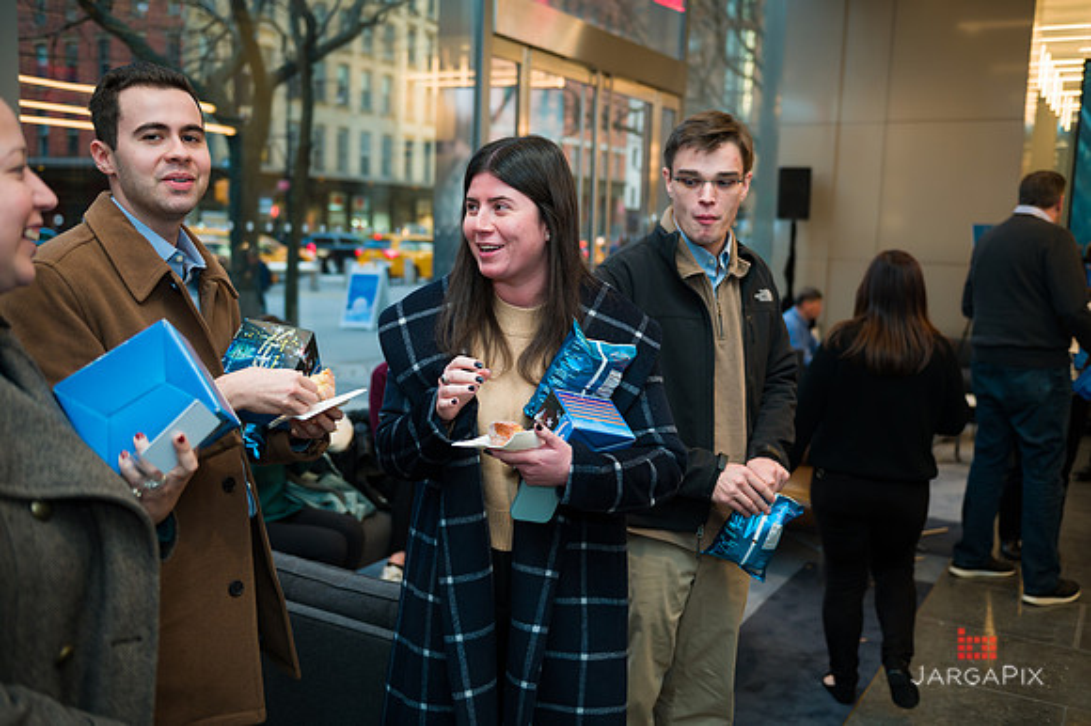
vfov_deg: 37.8
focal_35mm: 35
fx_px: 1060
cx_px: 546
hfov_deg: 54.5
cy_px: 363
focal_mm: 35
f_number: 3.2
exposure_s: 1/200
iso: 400
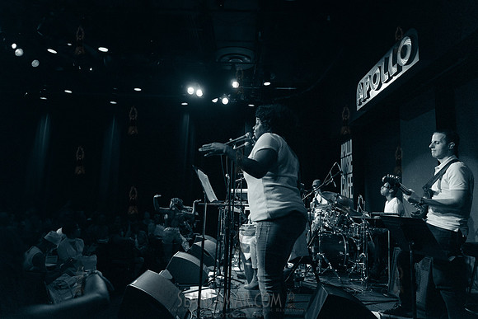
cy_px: 160
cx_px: 239
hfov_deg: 73.7
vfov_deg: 53.2
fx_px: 319
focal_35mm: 24
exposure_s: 1/250
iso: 4000
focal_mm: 24
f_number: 2.8
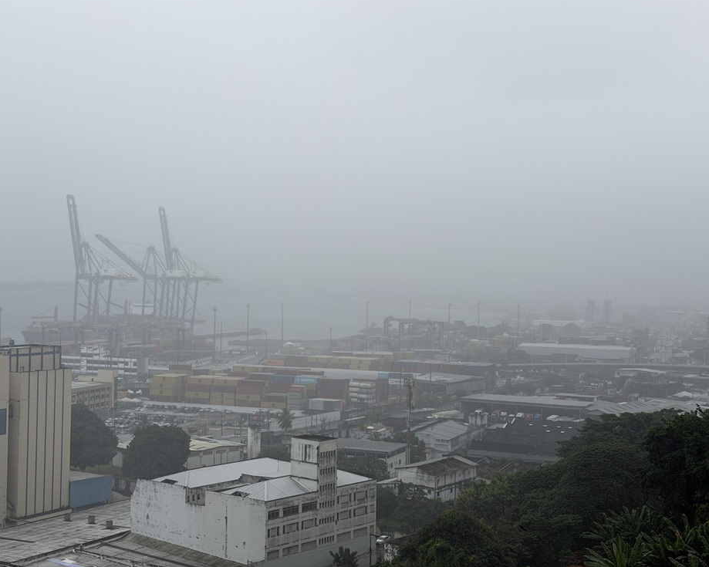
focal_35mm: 51
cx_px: 336
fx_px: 1070
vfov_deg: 29.7
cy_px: 284
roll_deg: -0.9
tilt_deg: -1.4
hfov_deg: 36.6
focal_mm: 6.76
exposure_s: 1/5587
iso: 64
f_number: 1.78
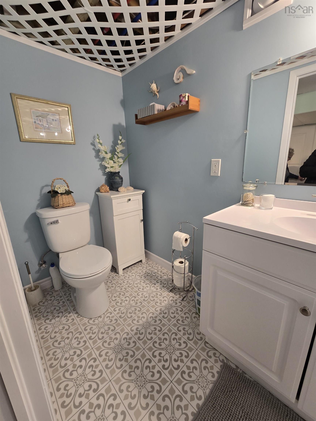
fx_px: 158
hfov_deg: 89.9
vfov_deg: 106.2
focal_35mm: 13
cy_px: 210
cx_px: 158
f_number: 2.2
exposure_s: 1/60
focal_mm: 2.2
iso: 100
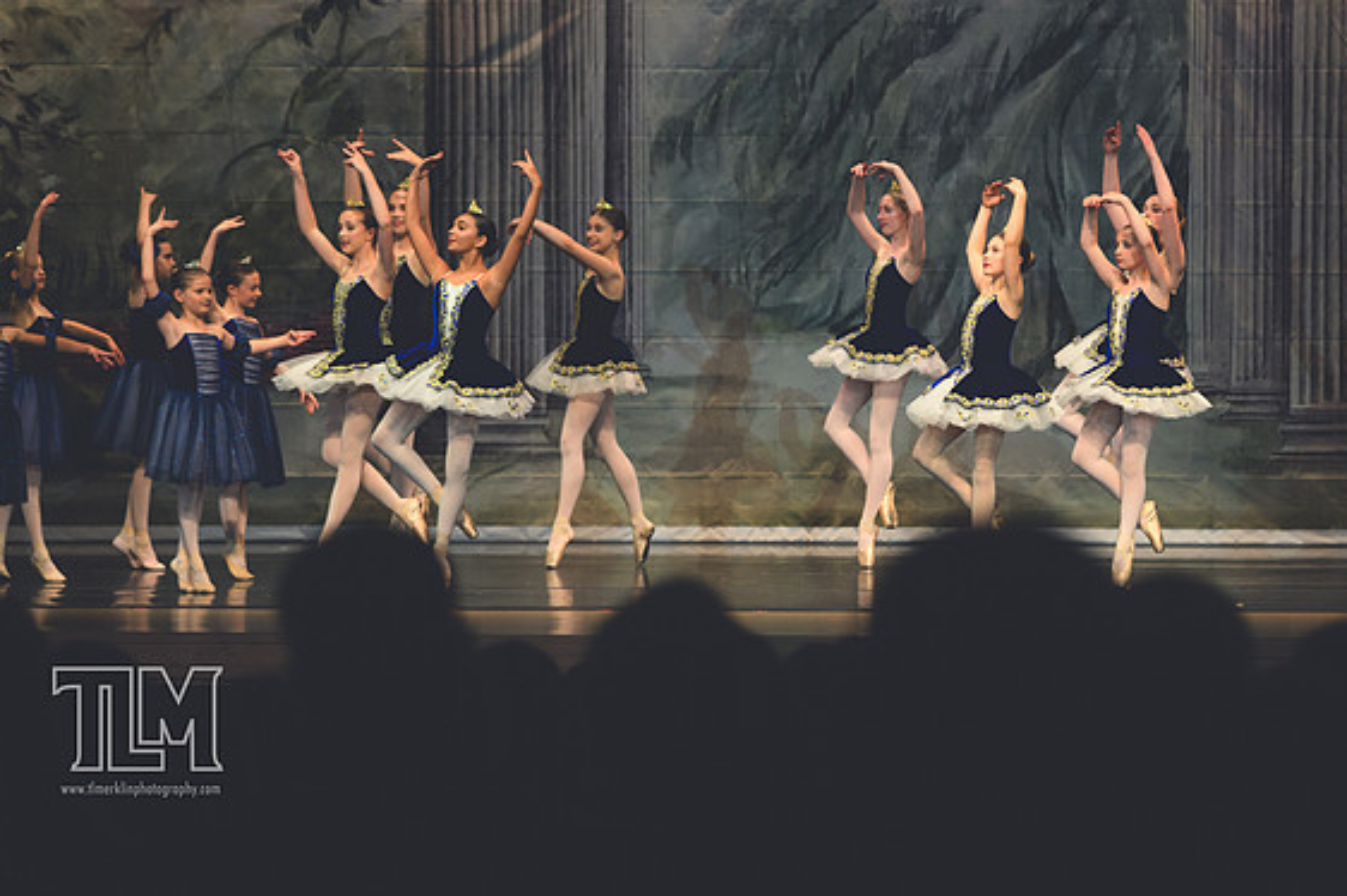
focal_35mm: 162
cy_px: 443
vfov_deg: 8.5
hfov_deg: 12.7
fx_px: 6058
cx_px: 659
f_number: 2.8
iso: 800
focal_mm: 105
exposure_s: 1/500
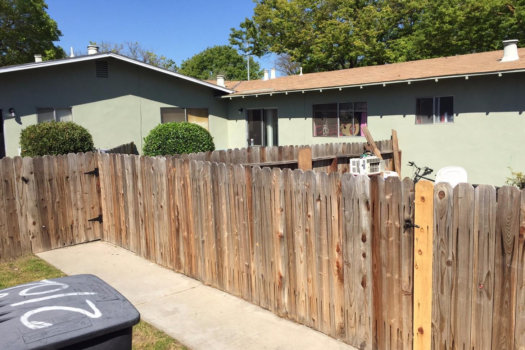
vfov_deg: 42.3
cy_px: 180
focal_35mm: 31
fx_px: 452
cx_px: 259
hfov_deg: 60.3
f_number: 2.2
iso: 32
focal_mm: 4.15
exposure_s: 1/2198
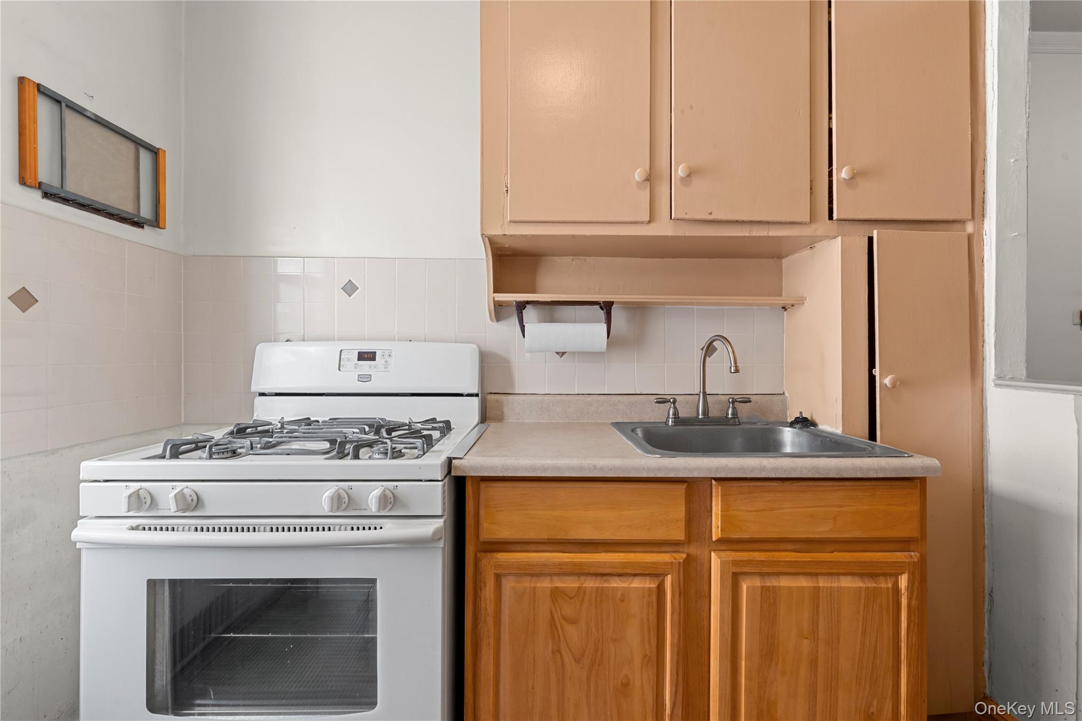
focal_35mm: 14
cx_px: 541
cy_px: 360
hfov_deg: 104.3
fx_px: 421
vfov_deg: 81.2
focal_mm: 14
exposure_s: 1/1.25
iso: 320
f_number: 10
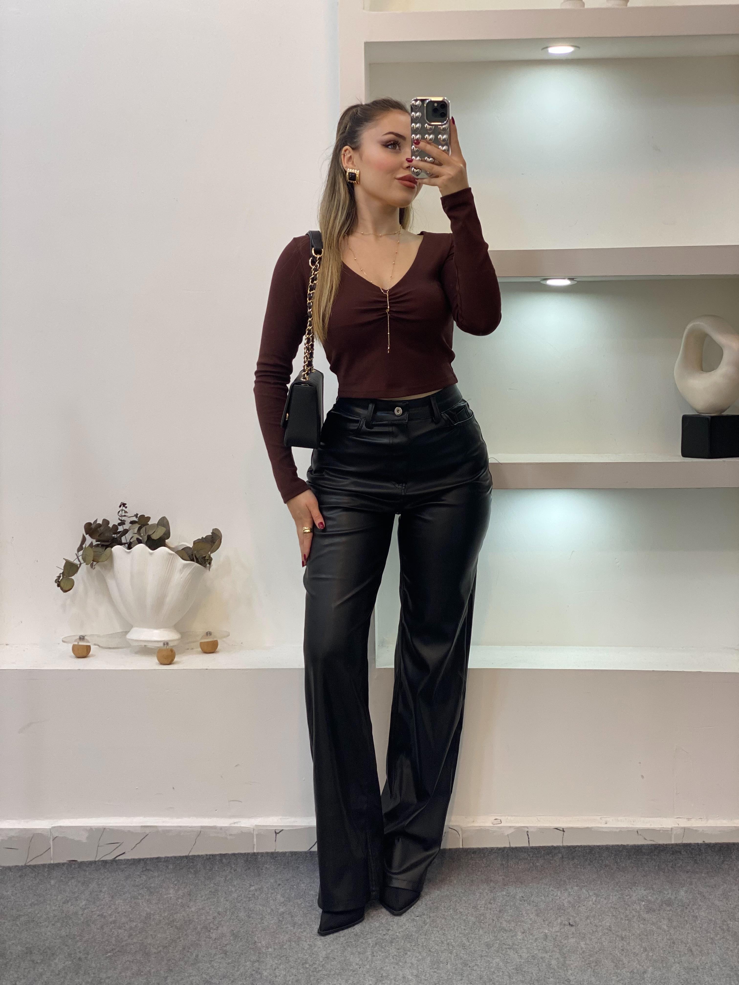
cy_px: 492
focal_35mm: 52
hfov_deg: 28.0
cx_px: 370
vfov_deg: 36.8
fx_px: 1480
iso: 80
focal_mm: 6
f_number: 2
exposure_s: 1/100
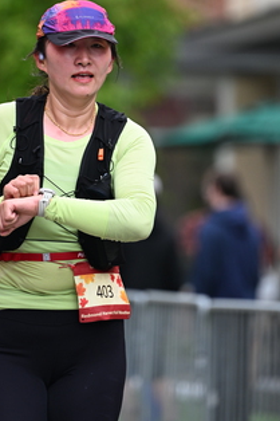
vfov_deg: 6.0
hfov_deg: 4.0
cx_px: 105
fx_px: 3994
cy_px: 117
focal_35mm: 342
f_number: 2.8
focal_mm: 195
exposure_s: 1/2000
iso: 640
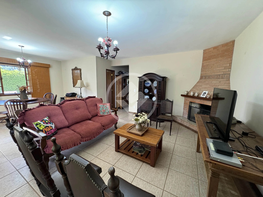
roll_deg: -0.5
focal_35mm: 14
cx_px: 132
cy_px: 98
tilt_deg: -8.3
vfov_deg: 85.7
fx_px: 106
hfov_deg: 102.1
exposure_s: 1/60
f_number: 2.2
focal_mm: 2.22
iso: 320
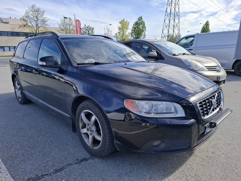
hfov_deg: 73.9
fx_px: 160
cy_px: 90
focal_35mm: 23
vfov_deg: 58.9
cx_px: 120
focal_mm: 5.54
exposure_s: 1/1786
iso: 50
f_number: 1.8
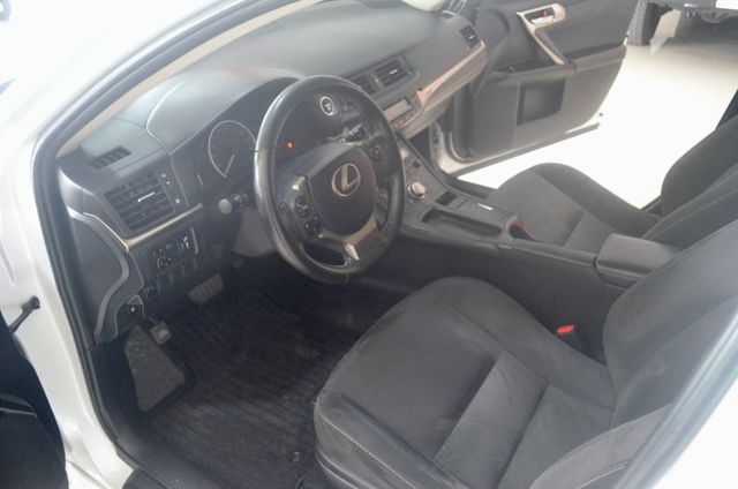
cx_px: 369
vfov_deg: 47.7
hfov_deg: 67.5
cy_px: 244
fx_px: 552
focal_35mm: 27
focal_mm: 18
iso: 3200
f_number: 3.5
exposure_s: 1/30
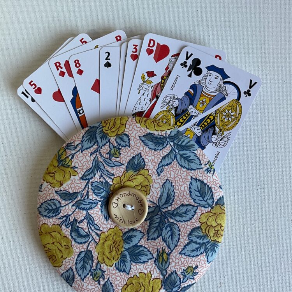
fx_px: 334
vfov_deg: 47.1
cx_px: 143
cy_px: 130
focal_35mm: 35
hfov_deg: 47.2
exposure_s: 1/122
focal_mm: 3
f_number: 1.8
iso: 32
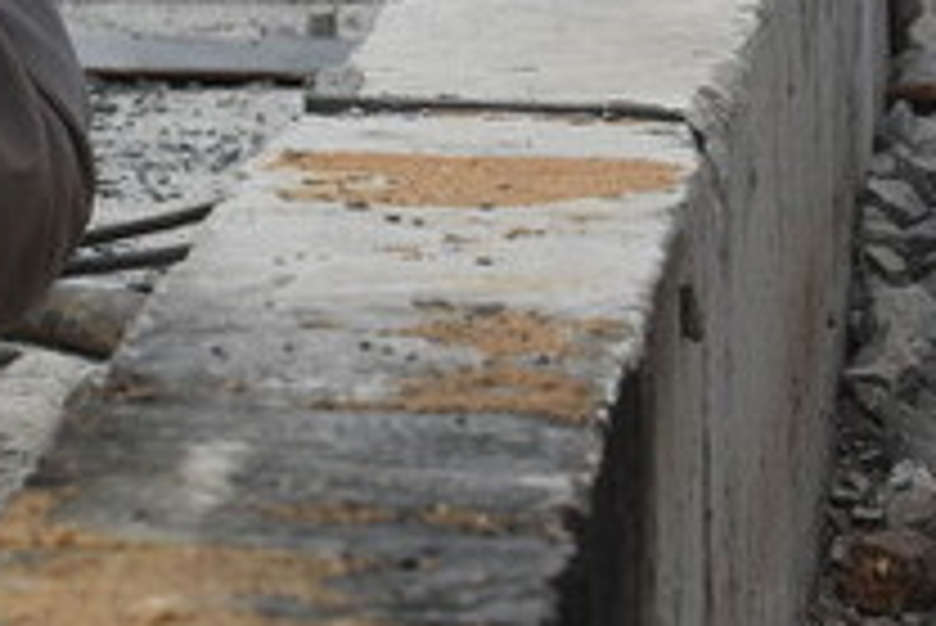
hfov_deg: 4.3
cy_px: -664
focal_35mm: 473
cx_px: -603
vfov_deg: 2.9
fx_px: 12306
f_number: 8
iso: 64
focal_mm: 82
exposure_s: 1/200
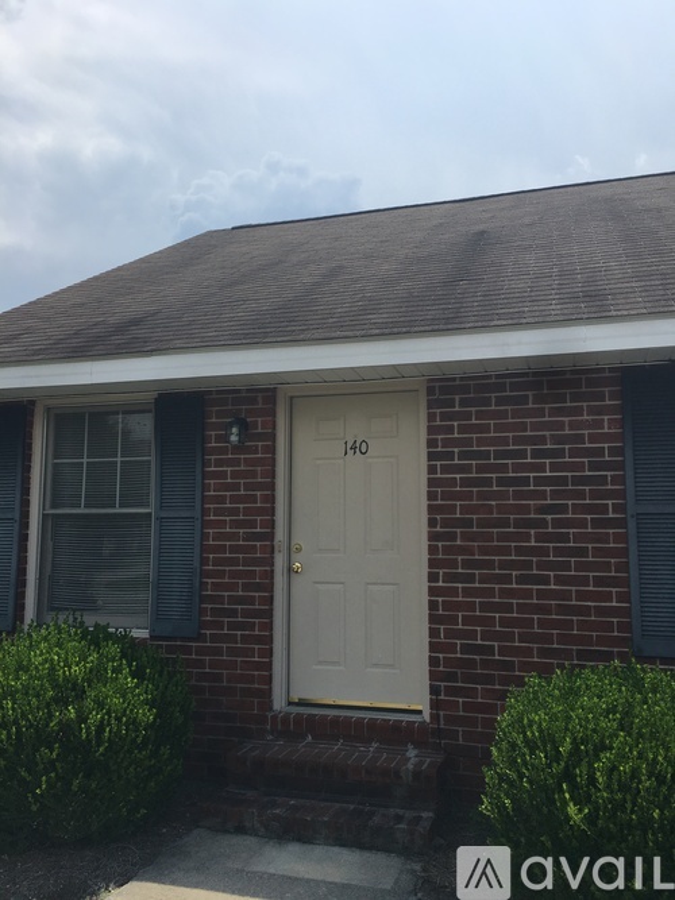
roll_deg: -0.6
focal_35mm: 29
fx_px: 754
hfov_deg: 48.2
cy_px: 450
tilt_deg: +6.9
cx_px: 338
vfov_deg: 61.7
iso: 25
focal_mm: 4.15
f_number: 2.2
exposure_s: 1/2331
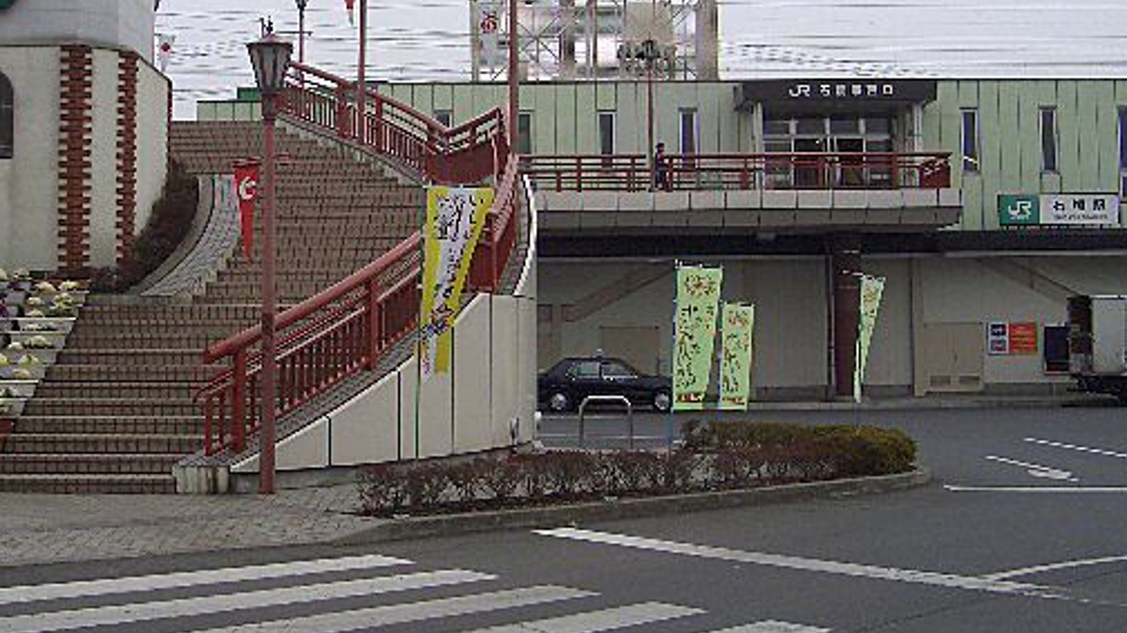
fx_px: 1613
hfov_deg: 38.4
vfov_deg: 22.1
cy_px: 206
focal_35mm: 54
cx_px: 458
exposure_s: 1/320
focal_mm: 8
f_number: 4.8
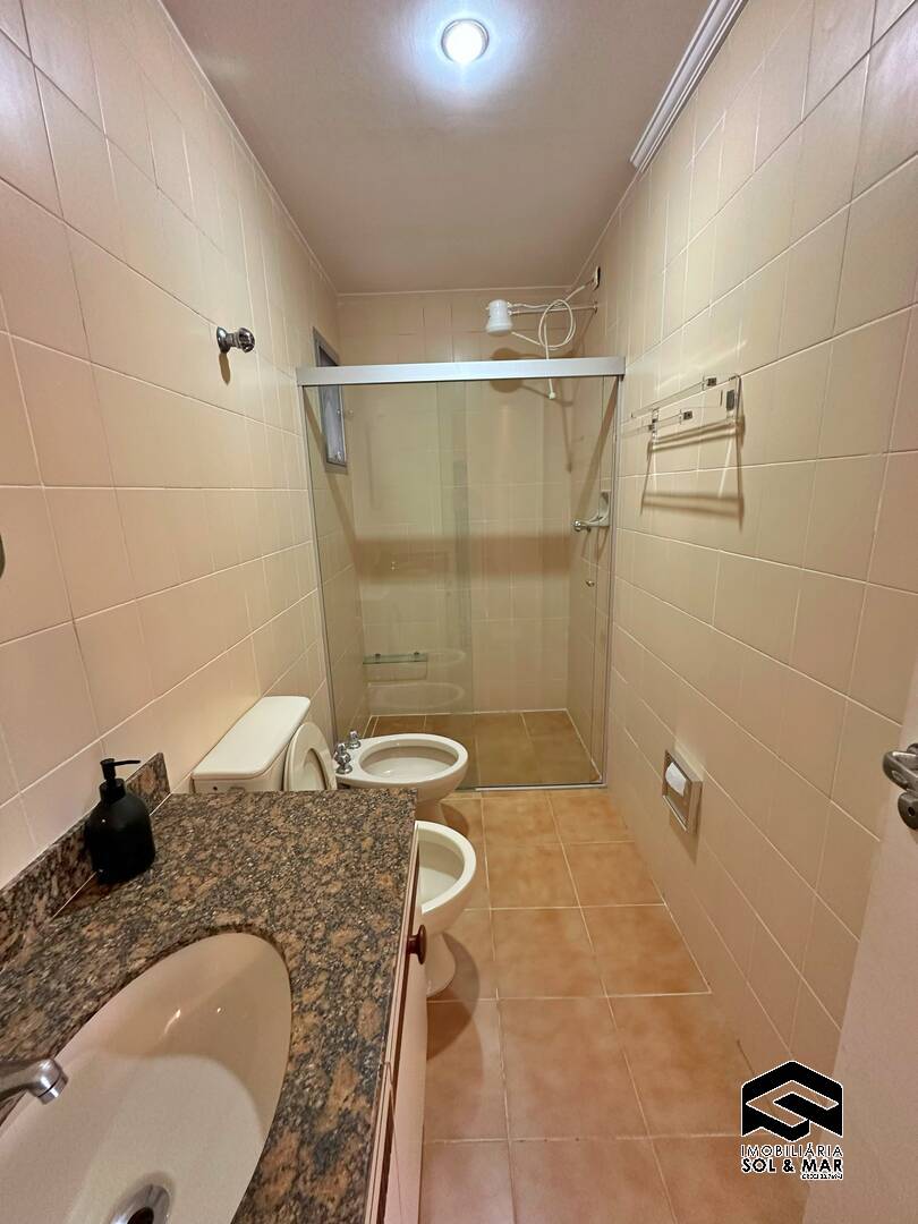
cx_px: 459
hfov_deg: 85.7
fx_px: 495
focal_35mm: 14
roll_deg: +1.2
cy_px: 612
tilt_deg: -13.0
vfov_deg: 102.1
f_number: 2.2
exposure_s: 1/60
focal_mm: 2.22
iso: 400
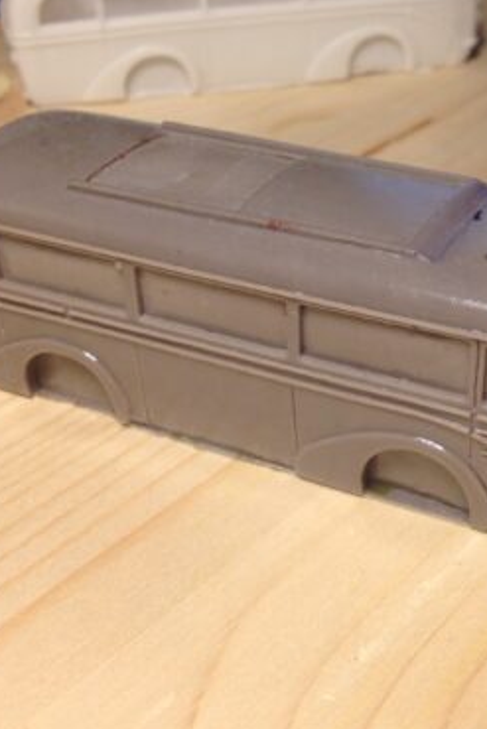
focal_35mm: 59
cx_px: 375
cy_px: 363
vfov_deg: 33.9
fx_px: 1196
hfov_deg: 22.8
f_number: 2.4
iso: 50
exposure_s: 1/60
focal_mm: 4.28
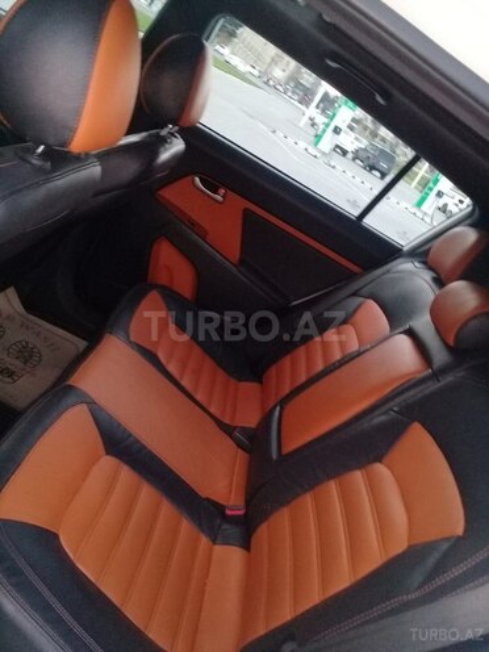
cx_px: 244
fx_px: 584
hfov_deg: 45.4
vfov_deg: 58.4
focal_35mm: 31
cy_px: 326
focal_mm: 3.3
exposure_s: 1/33
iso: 250
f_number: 2.2
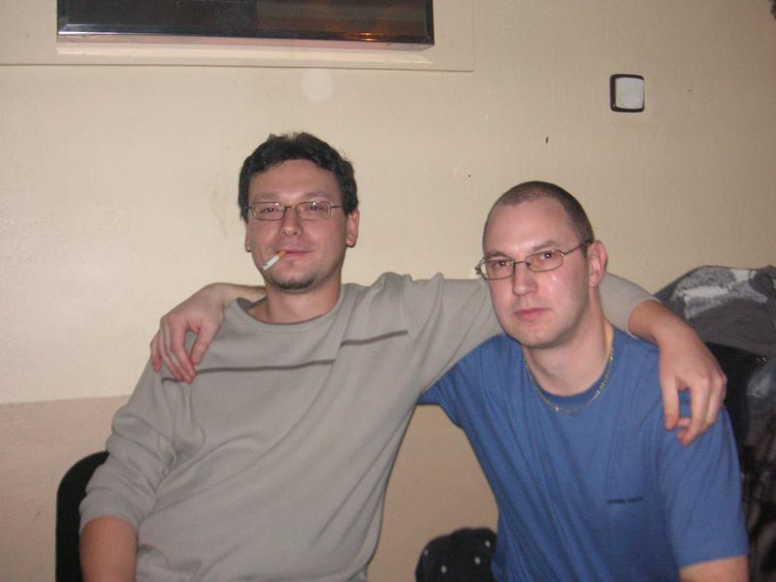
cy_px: 291
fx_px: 986
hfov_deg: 42.9
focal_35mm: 44
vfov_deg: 32.9
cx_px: 388
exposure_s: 1/45
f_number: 3.1
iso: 160
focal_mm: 7.3
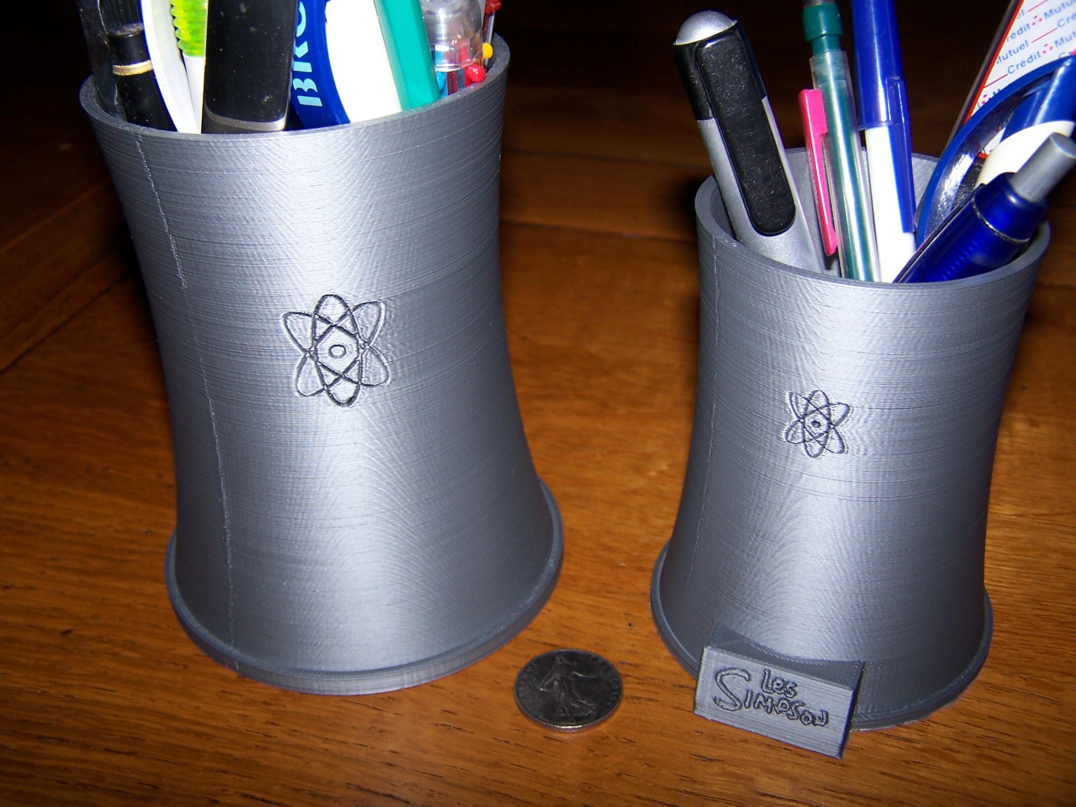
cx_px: 538
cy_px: 404
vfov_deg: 37.7
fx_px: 1181
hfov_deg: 49.0
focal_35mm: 38
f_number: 2.8
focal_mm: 6.3
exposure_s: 1/60
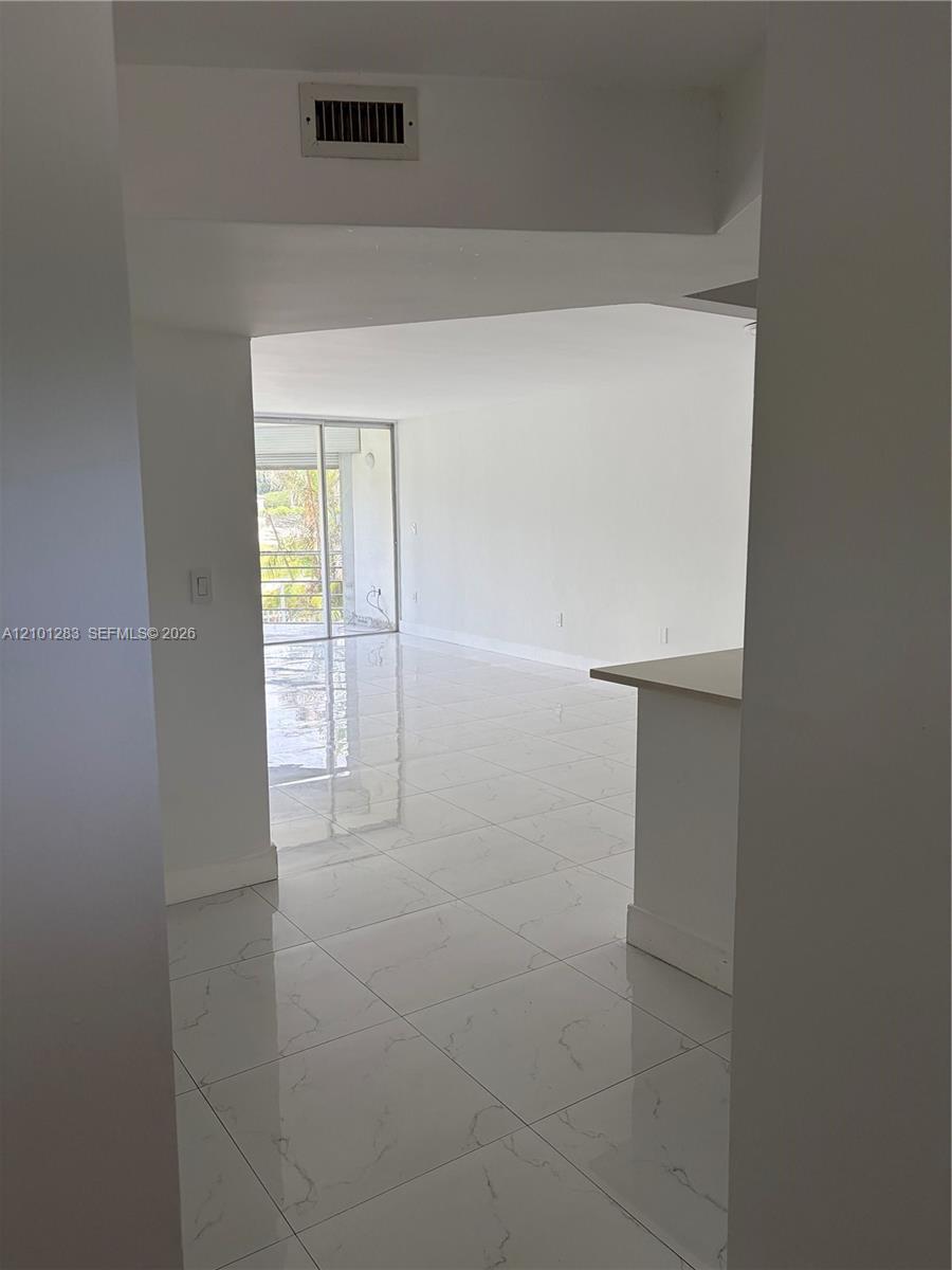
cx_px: 476
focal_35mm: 26
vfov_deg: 67.3
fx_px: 953
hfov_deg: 53.1
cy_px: 635
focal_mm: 5.96
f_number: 1.6
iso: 64
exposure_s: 1/173
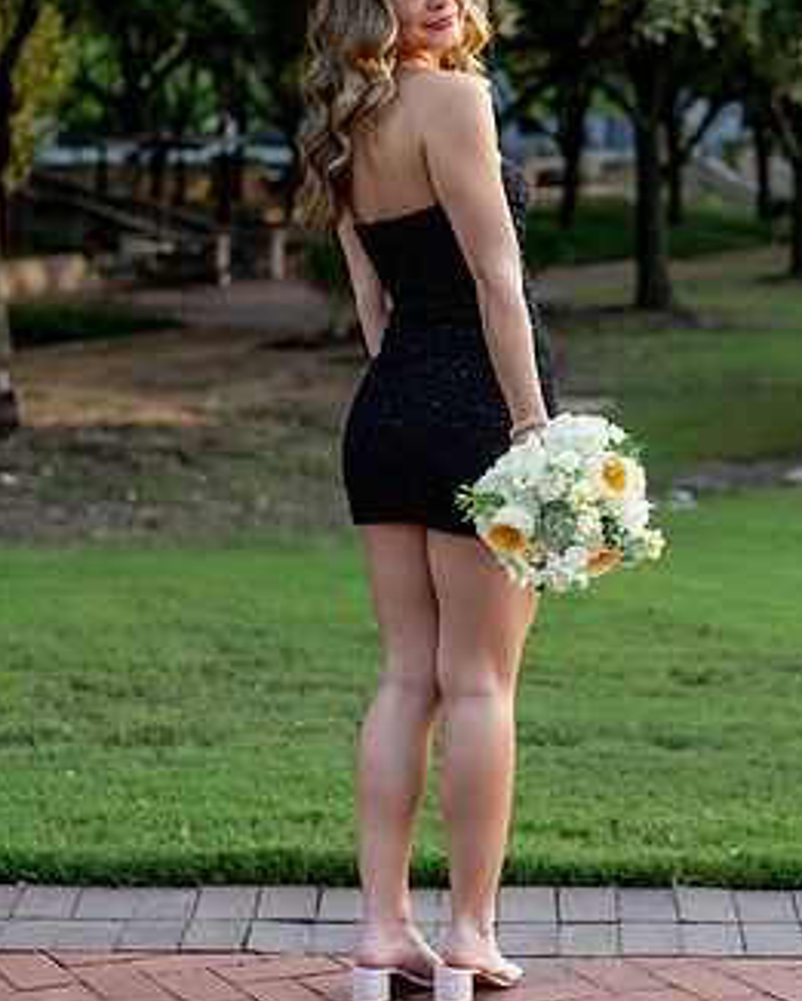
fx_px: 2936
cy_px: 413
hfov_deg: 15.5
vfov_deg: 19.3
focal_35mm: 99
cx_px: 478
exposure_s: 1/500
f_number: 2.5
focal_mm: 50
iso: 250
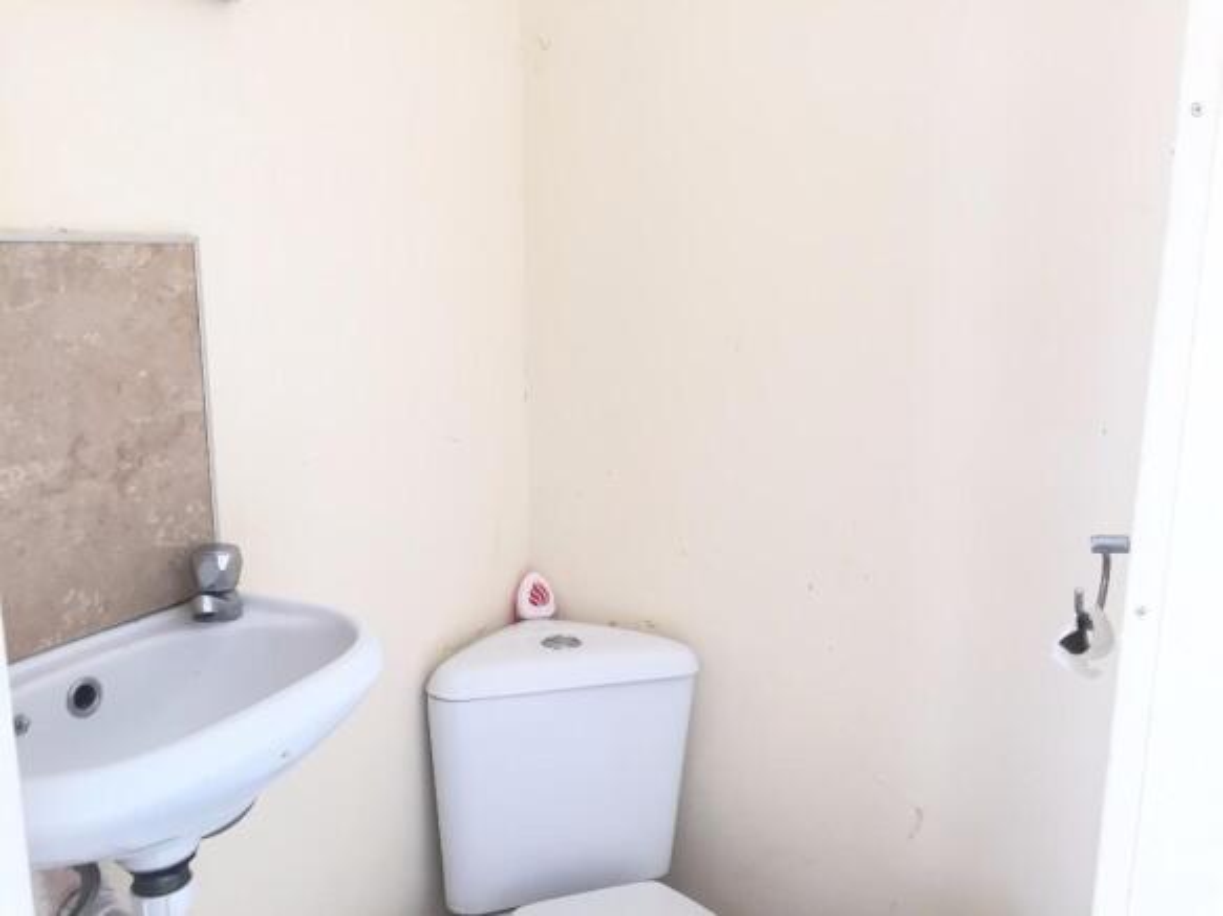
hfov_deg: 61.7
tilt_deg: -9.8
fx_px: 1024
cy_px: 458
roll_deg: +0.2
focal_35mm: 29
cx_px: 612
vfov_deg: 48.2
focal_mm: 4.15
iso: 40
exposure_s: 1/33
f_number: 2.2
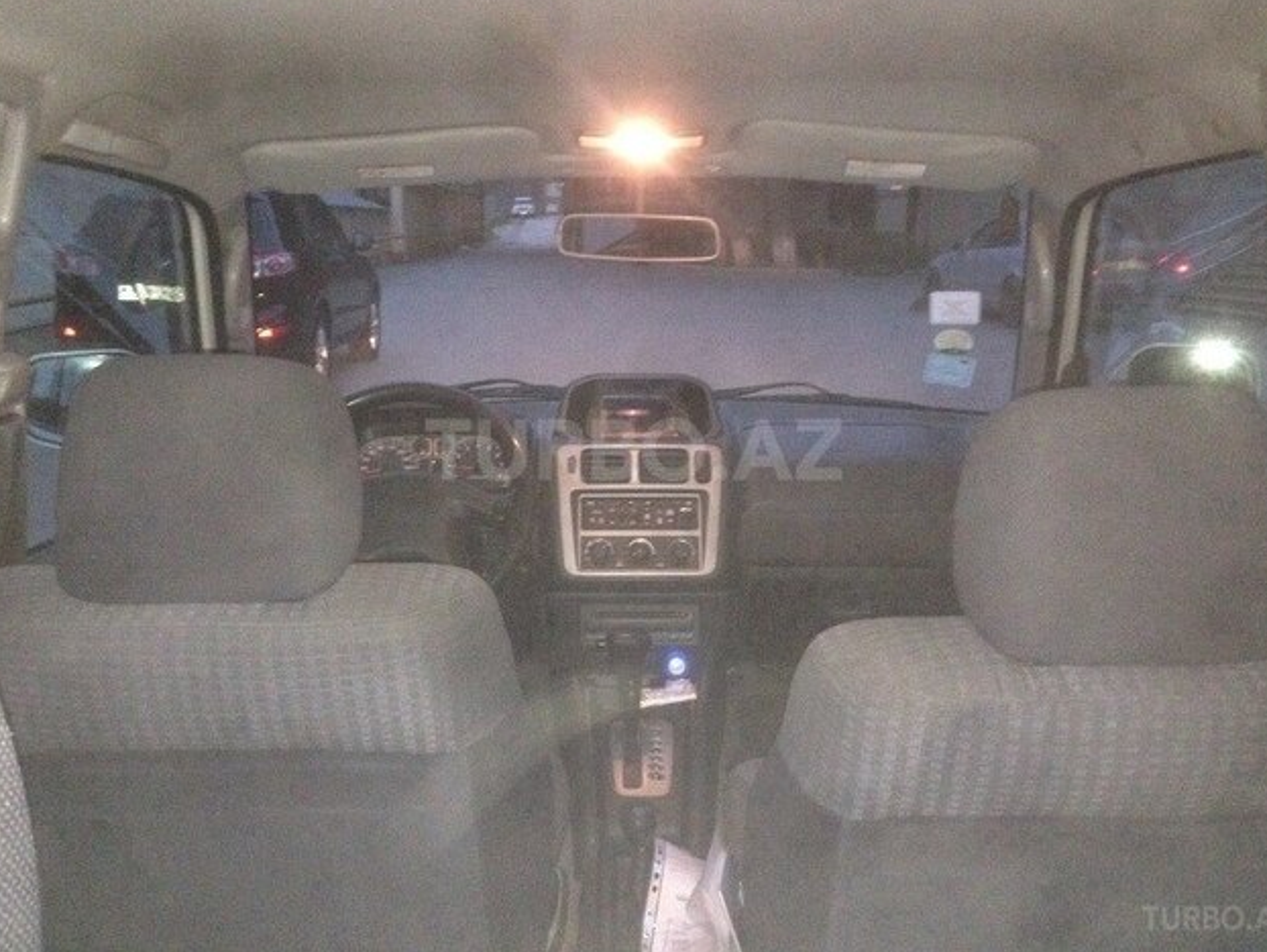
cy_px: 449
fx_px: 1282
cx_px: 634
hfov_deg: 52.6
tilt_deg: -9.9
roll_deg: -2.5
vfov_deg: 40.7
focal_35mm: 35
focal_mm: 4.12
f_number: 2.4
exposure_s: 1/16
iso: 500
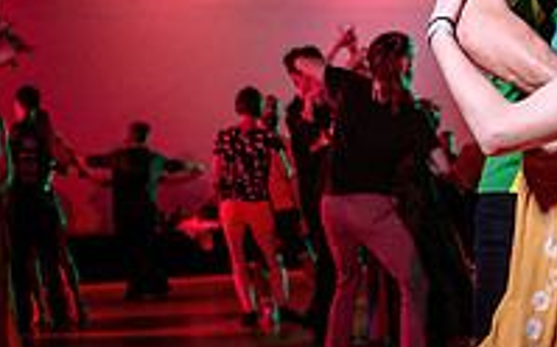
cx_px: 395
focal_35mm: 90
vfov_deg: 14.5
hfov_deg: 22.9
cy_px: 223
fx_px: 1365
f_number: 3.2
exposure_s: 1/60
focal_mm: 28
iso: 1000
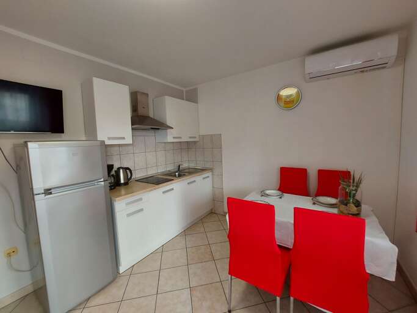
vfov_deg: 89.9
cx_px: 208
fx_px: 157
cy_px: 156
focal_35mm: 13
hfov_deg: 106.2
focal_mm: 1.74
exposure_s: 1/50
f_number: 2.2
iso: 80
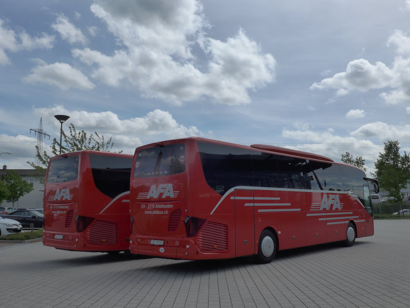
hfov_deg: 54.0
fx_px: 403
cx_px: 205
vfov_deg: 41.8
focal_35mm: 34
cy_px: 154
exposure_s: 1/640
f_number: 7.1
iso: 160
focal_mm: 7
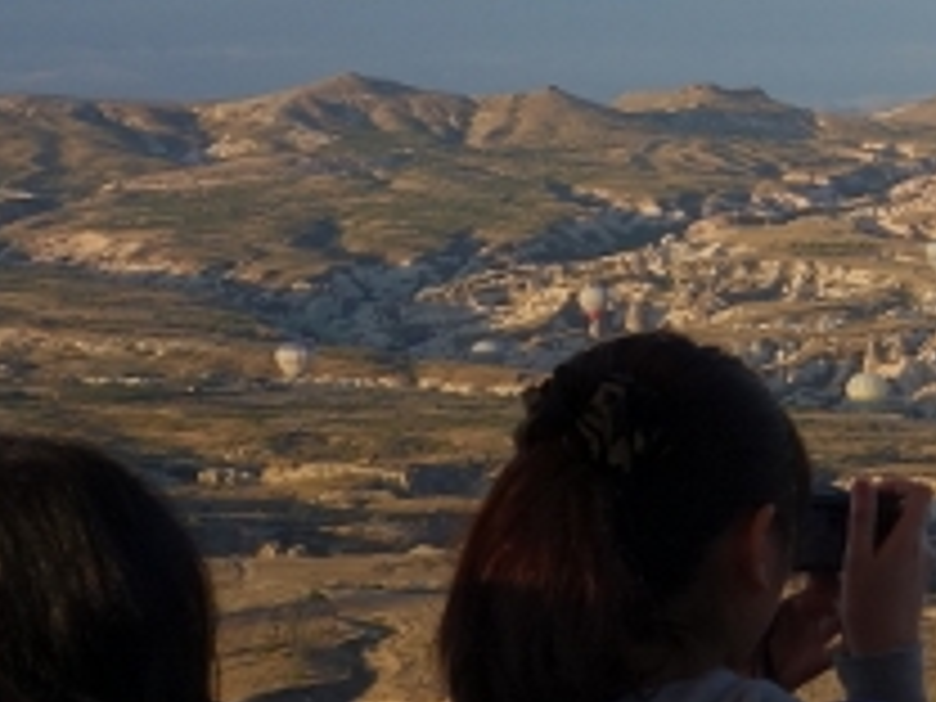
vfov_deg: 10.9
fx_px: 3623
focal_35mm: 134
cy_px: -79
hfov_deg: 12.4
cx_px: 2048
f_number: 5.6
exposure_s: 1/250
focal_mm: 10.63
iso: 125
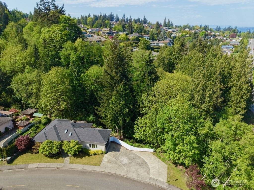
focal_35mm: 24
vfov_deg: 56.8
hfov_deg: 71.6
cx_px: 127
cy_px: 95
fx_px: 176
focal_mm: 8.67
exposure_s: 1/4000
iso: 290
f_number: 1.8
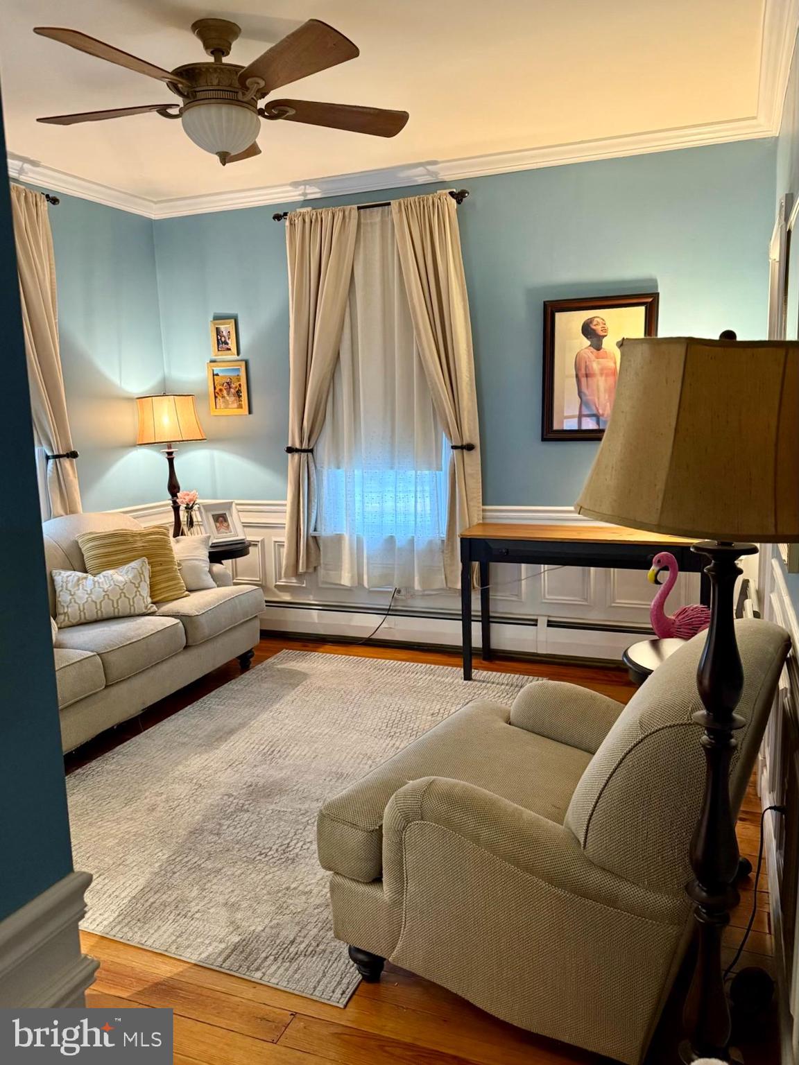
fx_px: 739
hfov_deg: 56.8
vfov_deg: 71.6
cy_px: 532
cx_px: 400
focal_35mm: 24
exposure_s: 1/60
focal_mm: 6.76
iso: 500
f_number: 1.78
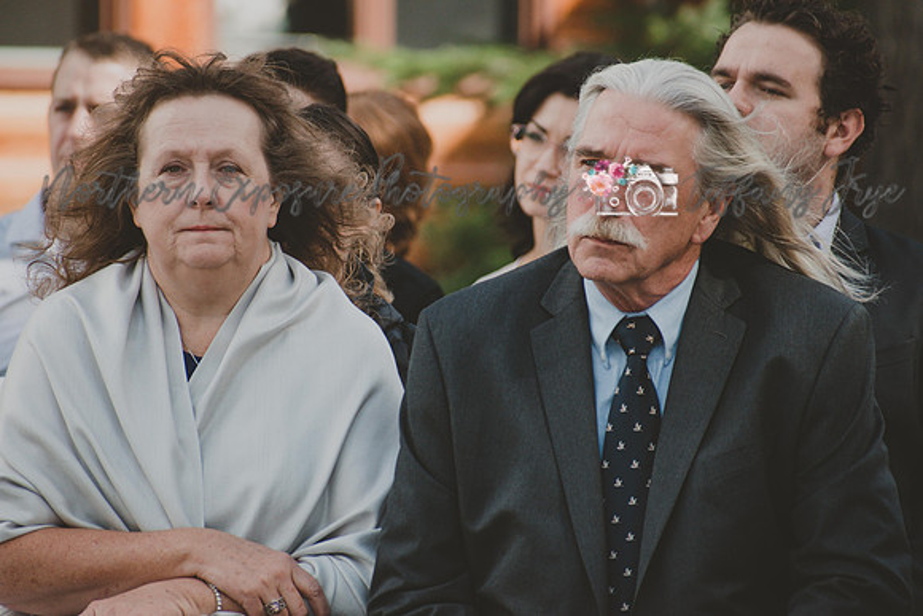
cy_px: 308
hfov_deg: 4.6
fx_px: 11540
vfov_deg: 3.1
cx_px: 462
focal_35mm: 450
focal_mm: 300
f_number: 6.3
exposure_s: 1/500
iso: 800
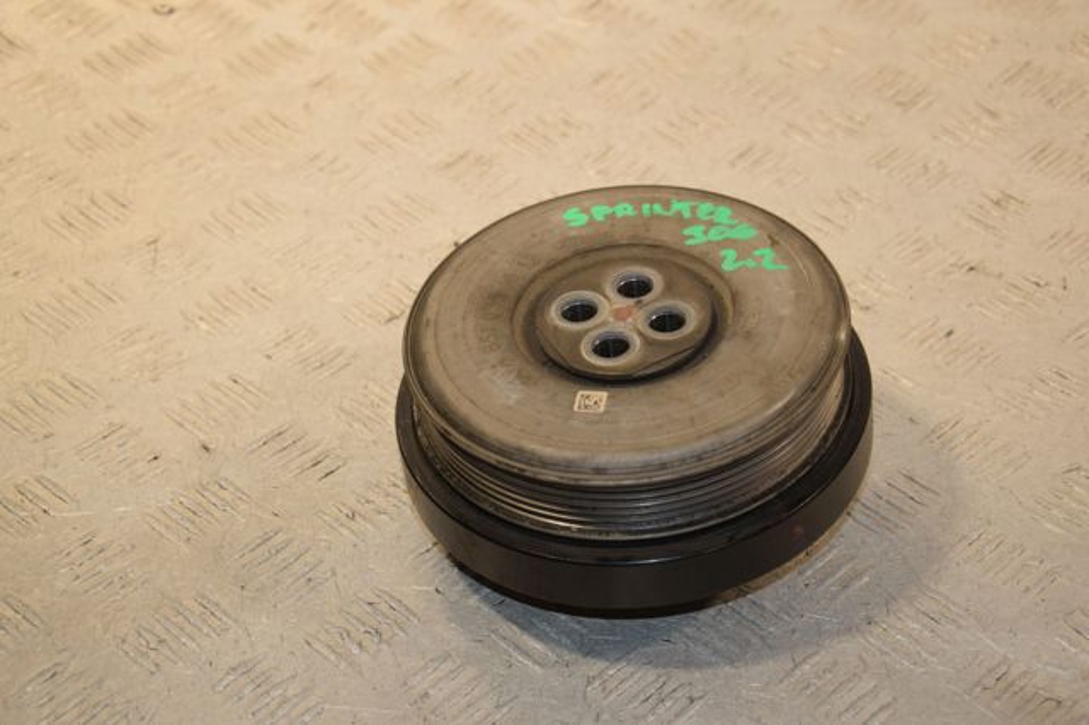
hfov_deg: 26.0
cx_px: 544
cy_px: 362
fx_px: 2358
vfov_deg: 17.5
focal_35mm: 78
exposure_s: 1/200
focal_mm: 52
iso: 800
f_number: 6.3
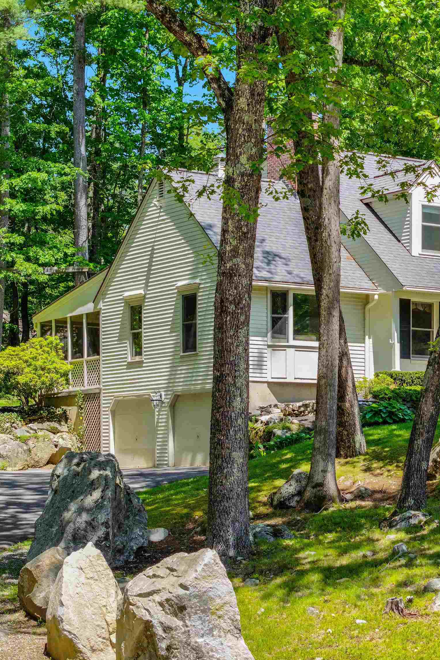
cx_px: 434
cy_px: 333
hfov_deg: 13.8
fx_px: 1797
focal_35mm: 98
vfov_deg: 20.8
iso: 160
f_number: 2.8
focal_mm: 19.35
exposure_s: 1/500
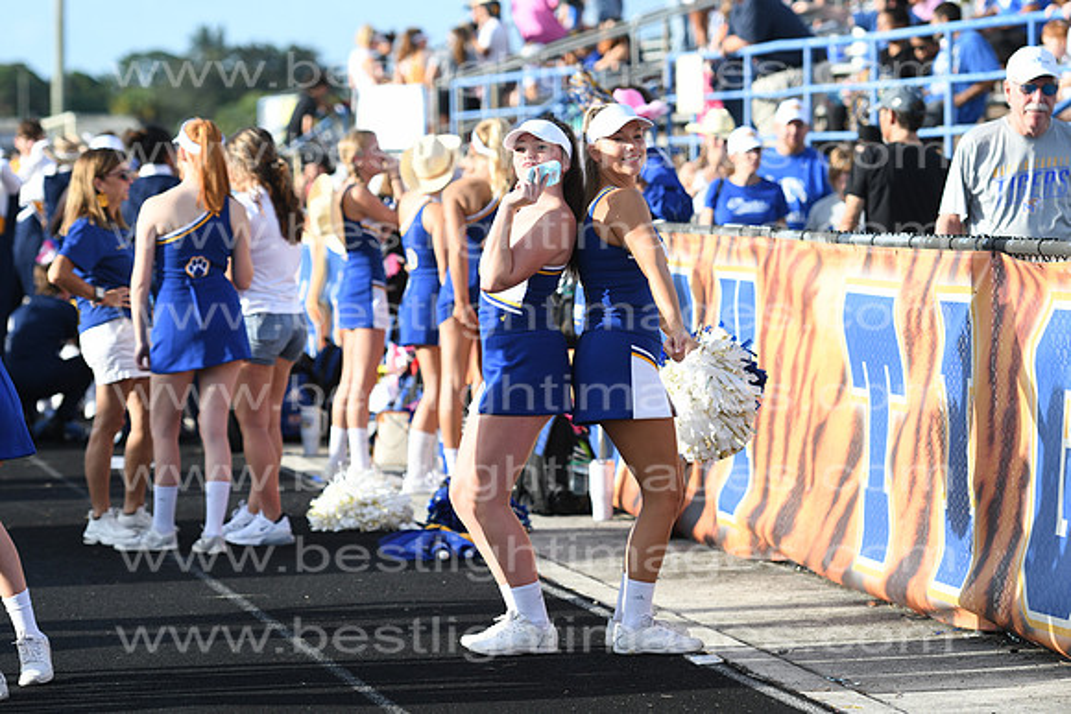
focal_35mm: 174
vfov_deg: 7.9
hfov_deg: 11.8
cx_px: 536
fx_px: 5177
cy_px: 357
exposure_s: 1/1600
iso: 200
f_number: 4
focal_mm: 116
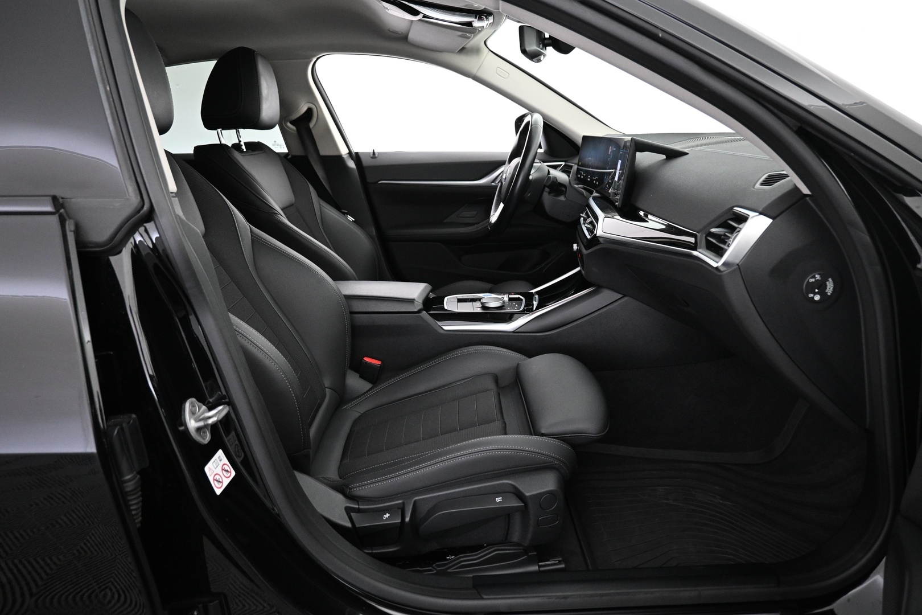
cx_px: 461
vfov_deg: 53.1
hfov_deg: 73.7
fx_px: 615
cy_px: 308
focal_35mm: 24
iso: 1600
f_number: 3.5
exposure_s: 1/25
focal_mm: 16
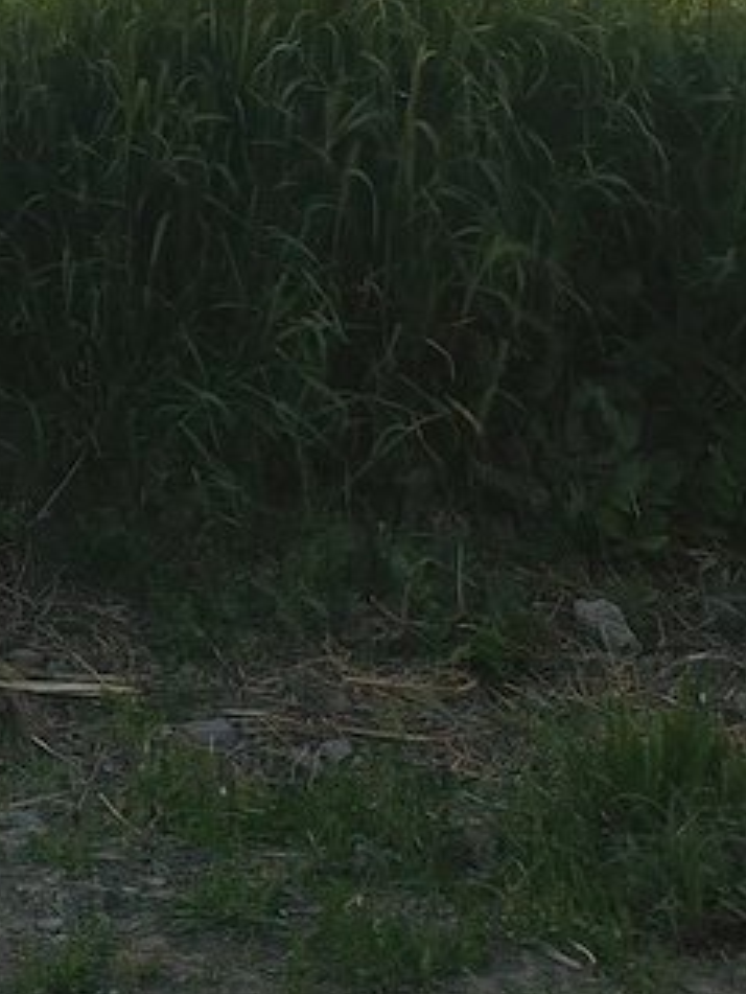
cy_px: -809
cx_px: -790
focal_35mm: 101
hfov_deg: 12.7
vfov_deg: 16.3
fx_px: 2900
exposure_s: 1/301
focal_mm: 5.25
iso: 100
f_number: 1.75
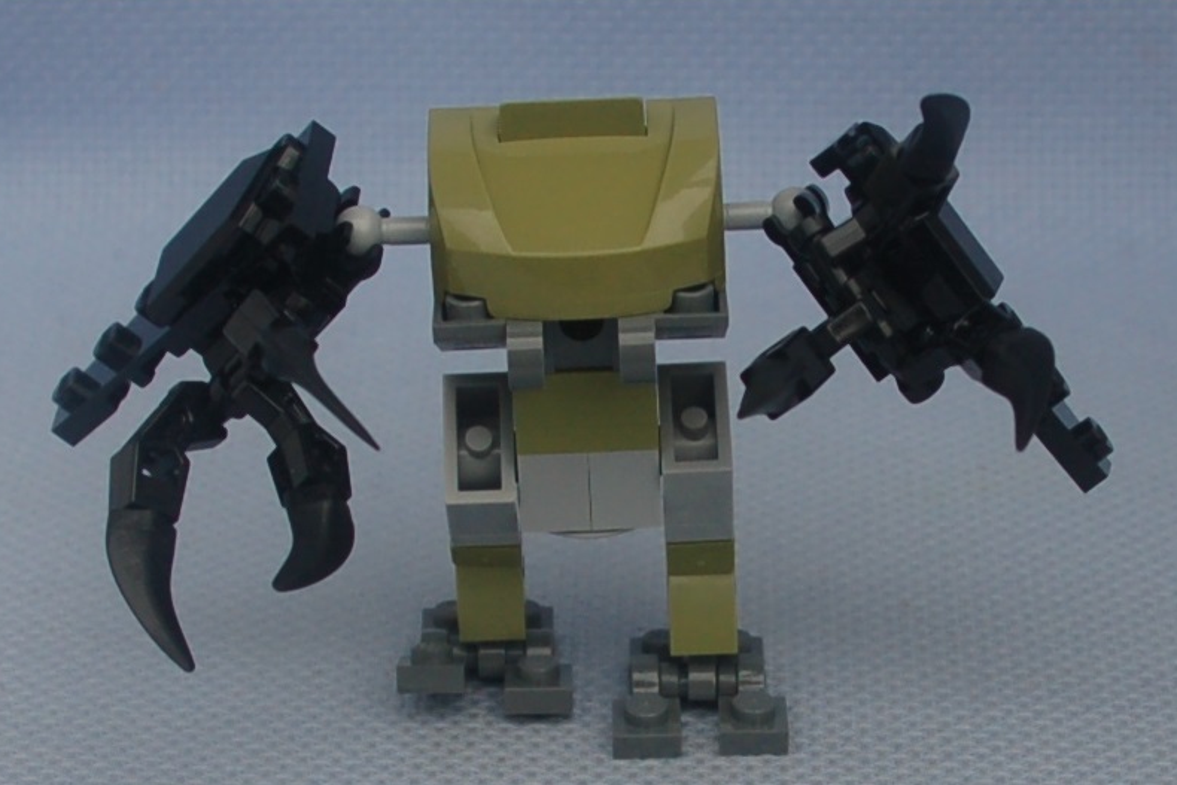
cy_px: 393
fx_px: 1112
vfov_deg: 38.9
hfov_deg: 55.8
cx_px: 575
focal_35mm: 34
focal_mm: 22
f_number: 3.8
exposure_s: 1/640
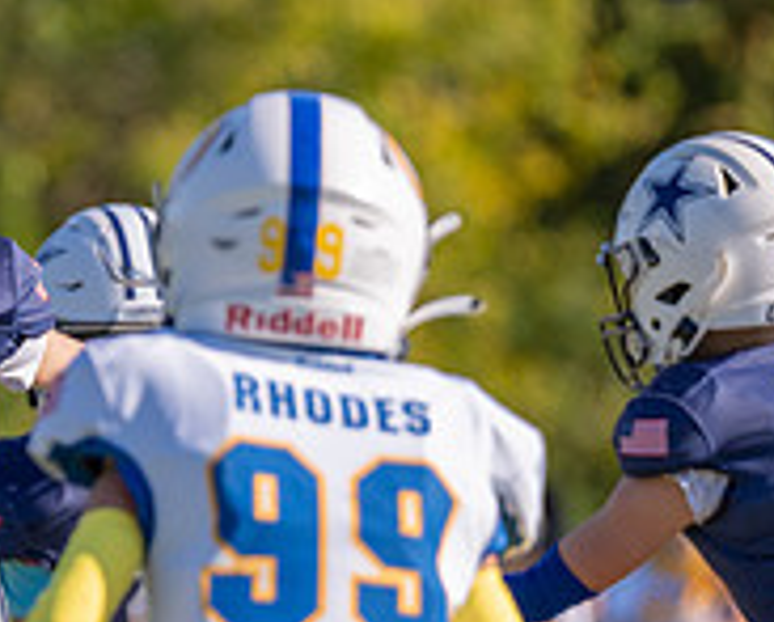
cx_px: -168
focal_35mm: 909
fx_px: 20856
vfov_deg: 1.7
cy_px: 635
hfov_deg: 2.1
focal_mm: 200
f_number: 2.8
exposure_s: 1/2000
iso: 100
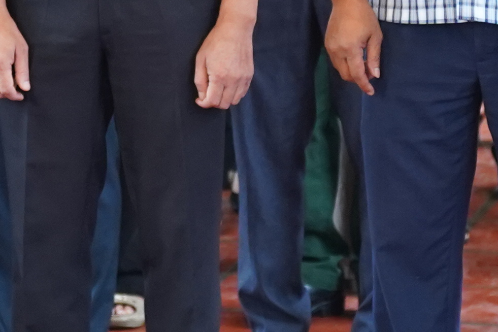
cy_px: -145
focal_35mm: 263
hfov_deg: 7.8
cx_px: 79
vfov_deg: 5.2
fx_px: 3638
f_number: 2.8
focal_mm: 43
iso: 2500
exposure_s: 1/50
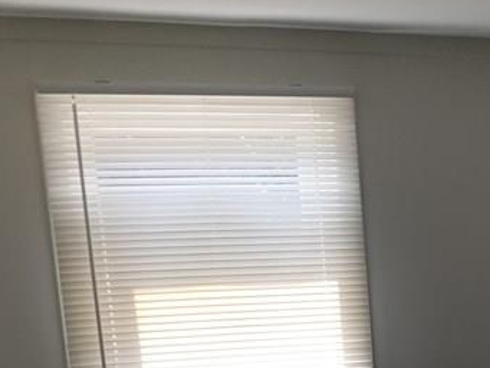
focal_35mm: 87
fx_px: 1232
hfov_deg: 20.8
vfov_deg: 15.9
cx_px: 612
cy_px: 512
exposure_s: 1/120
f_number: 2.2
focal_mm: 4.15
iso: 25
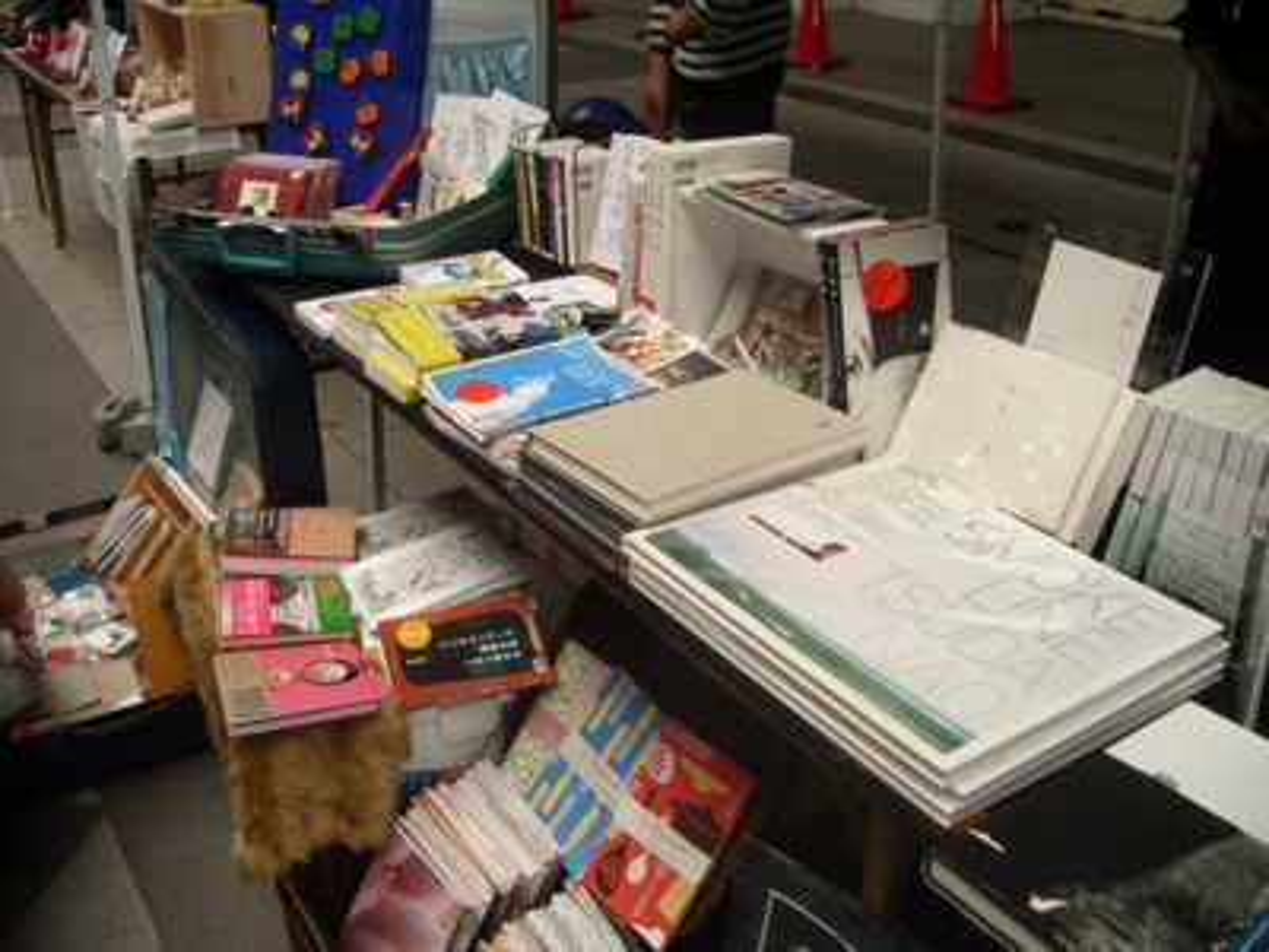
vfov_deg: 40.7
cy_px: 476
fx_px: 1283
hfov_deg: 52.6
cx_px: 634
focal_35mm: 35
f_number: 2.6
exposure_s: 1/100
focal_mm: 5.8
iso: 200
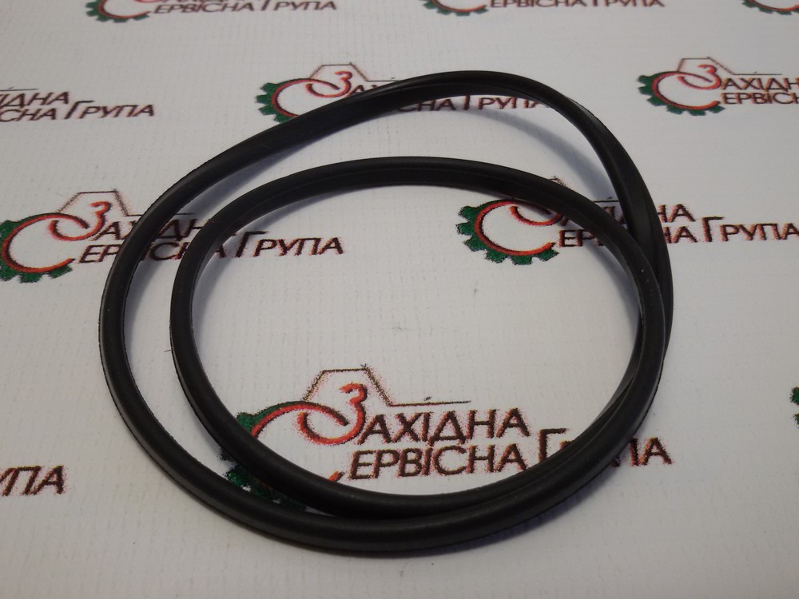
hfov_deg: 58.4
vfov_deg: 45.4
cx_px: 400
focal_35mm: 31
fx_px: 716
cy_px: 300
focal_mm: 2.93
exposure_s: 1/100
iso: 50
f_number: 2.4
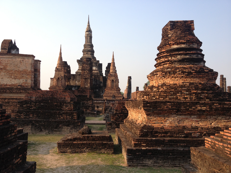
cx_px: 116
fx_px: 234
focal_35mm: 35
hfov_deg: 52.6
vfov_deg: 40.7
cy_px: 86
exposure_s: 1/613
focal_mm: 4.28
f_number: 2.4
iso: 50
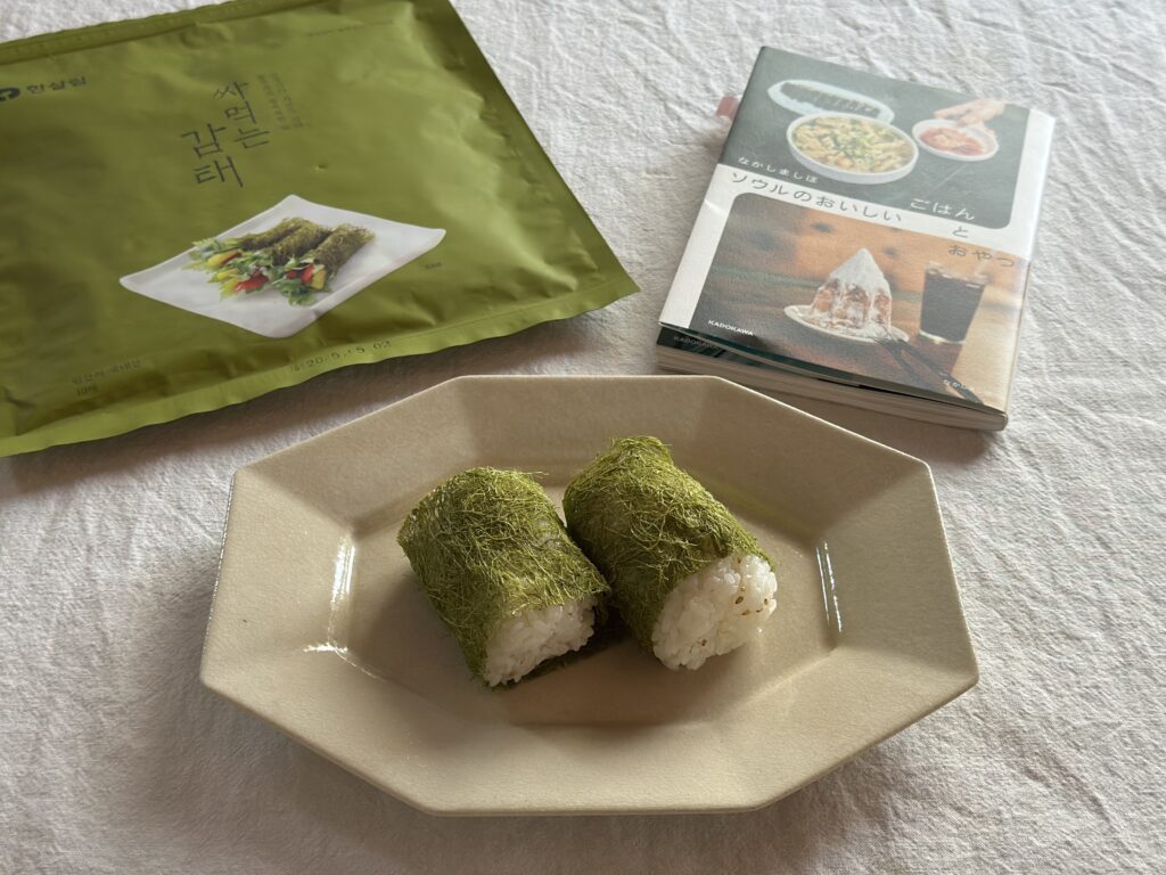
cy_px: 438
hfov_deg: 39.7
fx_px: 1617
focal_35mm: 48
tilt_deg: -46.9
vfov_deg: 30.3
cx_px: 583
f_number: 1.78
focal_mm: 6.86
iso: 200
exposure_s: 1/60
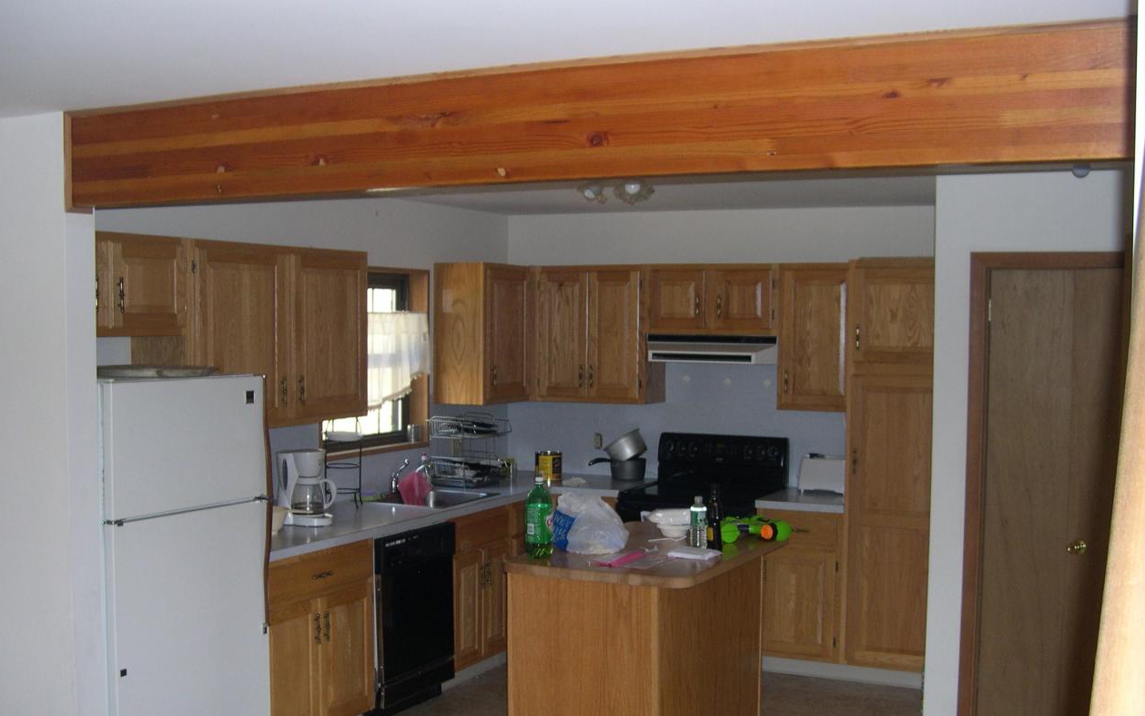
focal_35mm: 41
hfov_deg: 48.2
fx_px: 1279
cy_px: 409
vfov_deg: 31.2
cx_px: 571
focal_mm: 8
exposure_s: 1/60
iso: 191
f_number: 2.8
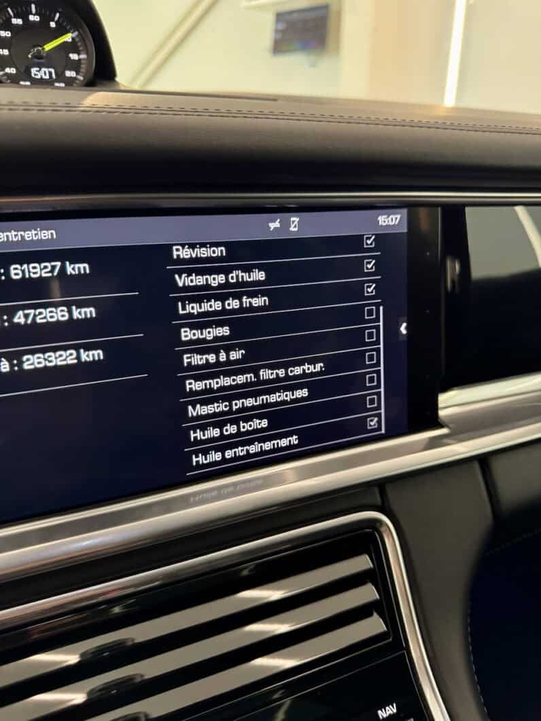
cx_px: 270
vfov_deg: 71.6
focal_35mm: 24
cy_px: 360
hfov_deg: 56.8
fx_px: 500
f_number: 1.8
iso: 800
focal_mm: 6.8
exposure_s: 1/42
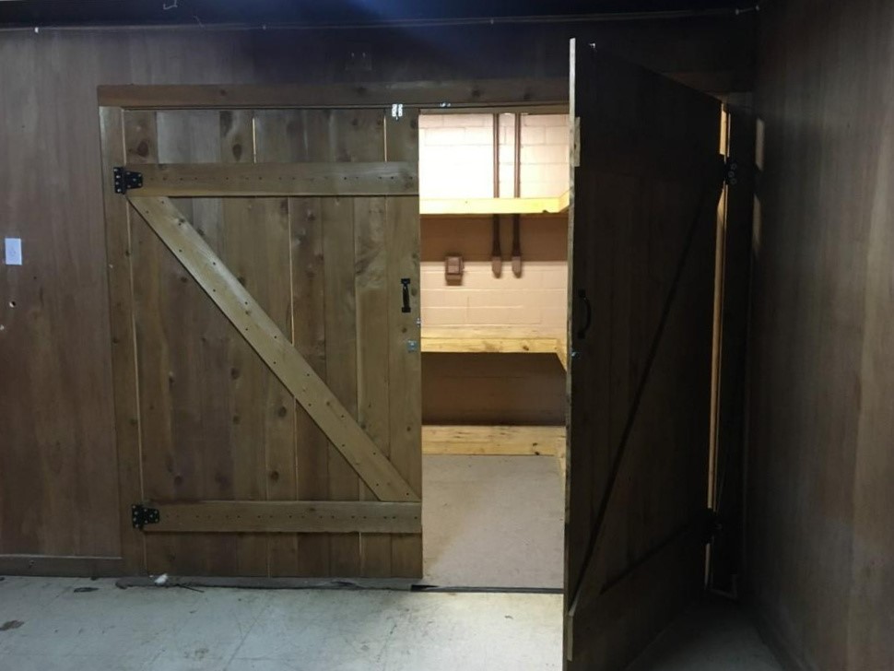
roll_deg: -1.5
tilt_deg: -4.3
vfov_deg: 48.2
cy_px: 336
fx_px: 749
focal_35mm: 29
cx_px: 447
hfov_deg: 61.6
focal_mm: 4.15
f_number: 2.2
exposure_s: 1/15
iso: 200
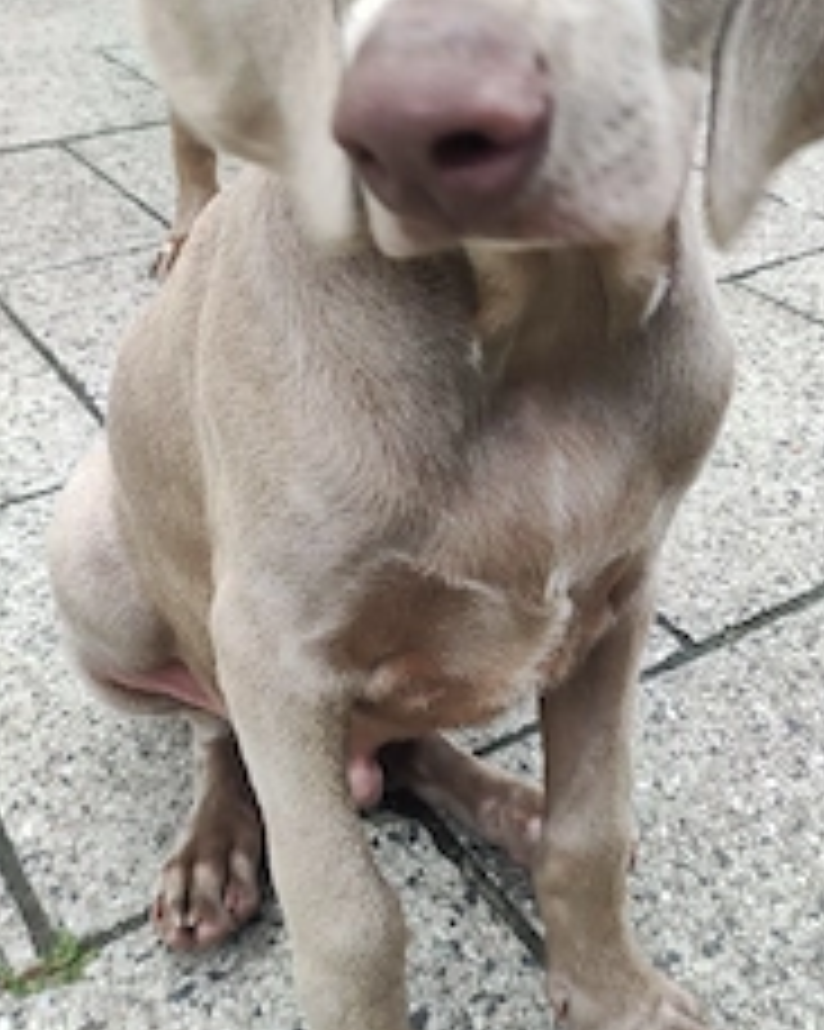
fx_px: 885
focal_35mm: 29
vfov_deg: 60.0
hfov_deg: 49.9
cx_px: 432
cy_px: 421
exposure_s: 1/100
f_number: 1.79
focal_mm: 4.74
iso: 105
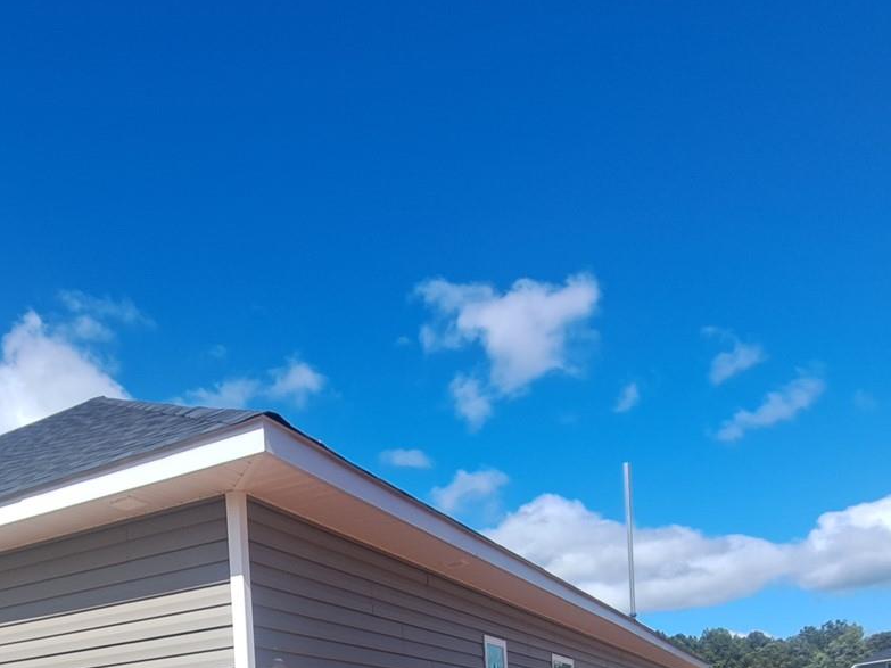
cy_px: 798
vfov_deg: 33.9
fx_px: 875
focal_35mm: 34
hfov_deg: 52.2
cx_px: 254
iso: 50
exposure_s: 1/1156
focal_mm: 1.74
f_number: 2.2
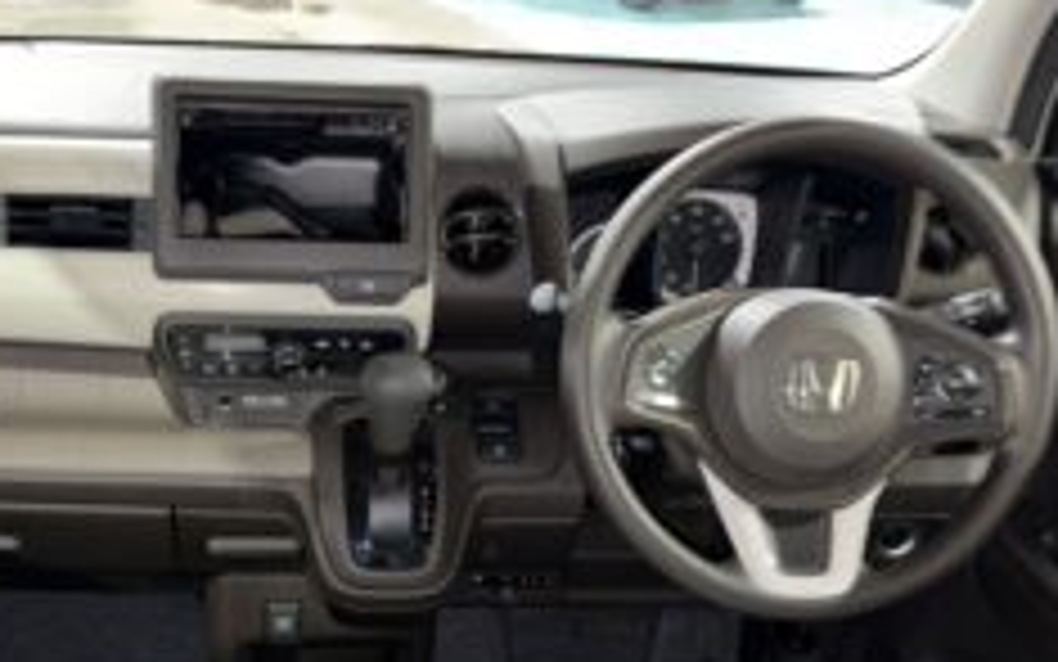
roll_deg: -2.3
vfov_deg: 30.6
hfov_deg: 47.6
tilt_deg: -33.0
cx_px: 369
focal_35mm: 41
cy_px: 520
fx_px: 1182
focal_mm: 5.96
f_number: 1.6
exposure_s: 1/4
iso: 80
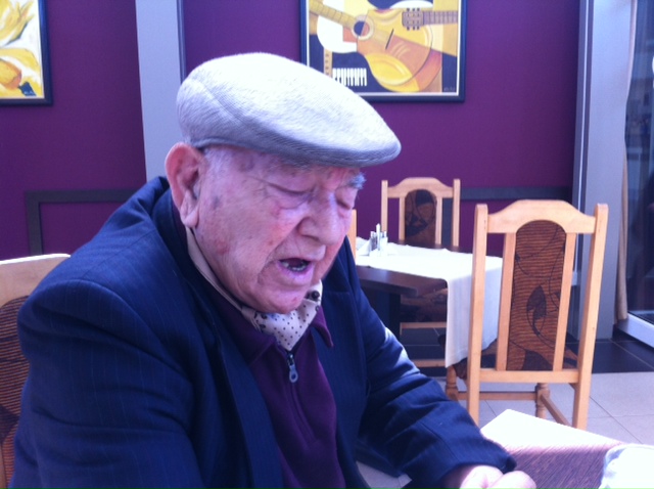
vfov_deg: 40.6
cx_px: 327
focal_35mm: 35
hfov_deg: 52.7
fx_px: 660
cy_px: 244
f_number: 2.8
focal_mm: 3.85
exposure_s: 1/15
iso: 80
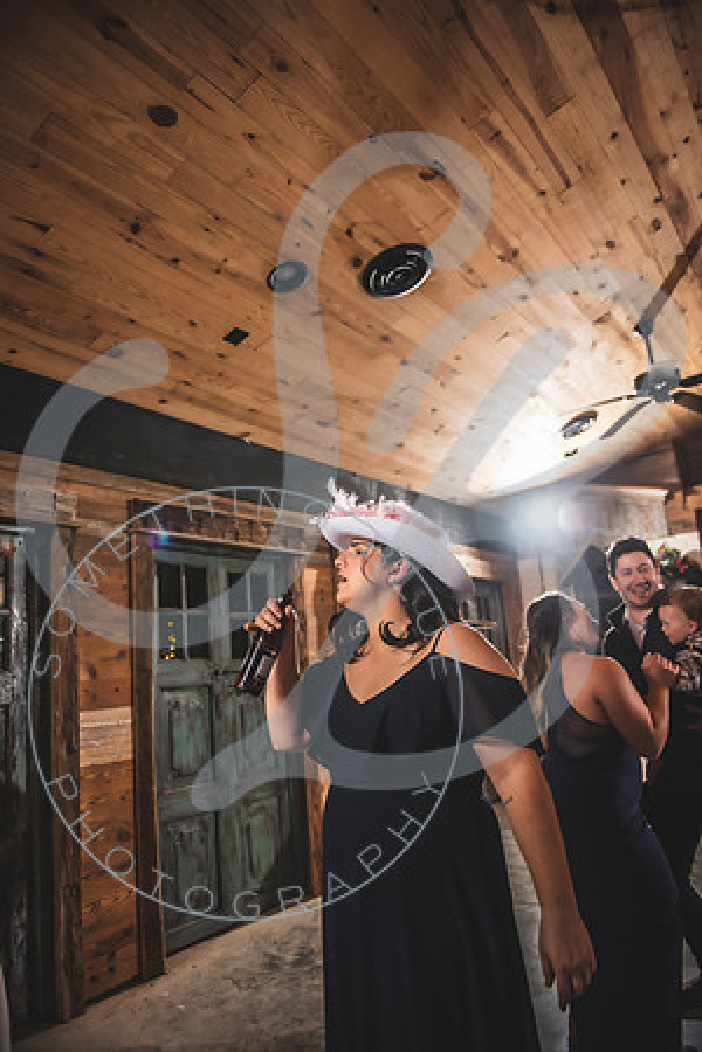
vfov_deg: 73.7
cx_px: 351
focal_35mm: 24
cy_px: 526
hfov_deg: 53.1
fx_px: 702
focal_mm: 24
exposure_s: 1/160
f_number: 2.8
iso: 500
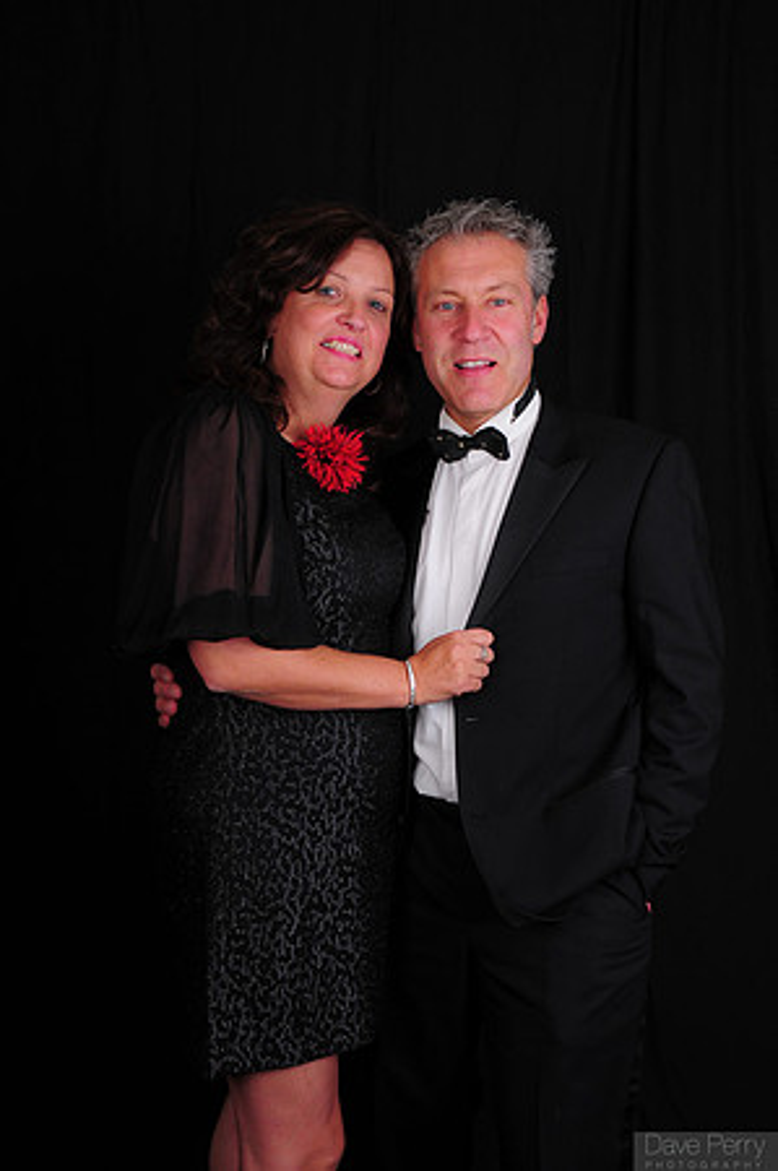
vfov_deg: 45.0
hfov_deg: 30.8
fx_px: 1413
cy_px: 586
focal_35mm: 44
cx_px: 389
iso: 200
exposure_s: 1/125
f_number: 8
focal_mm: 29
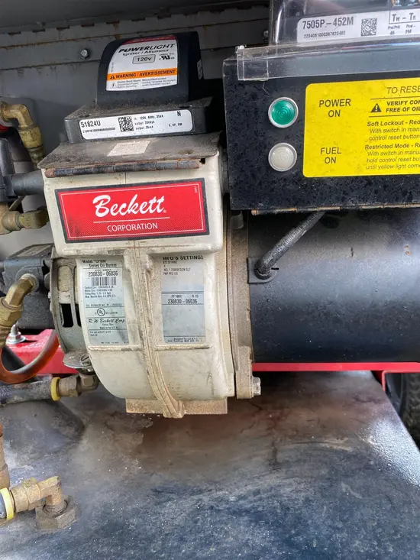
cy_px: 280
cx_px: 210
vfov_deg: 67.3
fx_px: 420
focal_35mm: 26
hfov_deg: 53.1
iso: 80
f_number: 1.8
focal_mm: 4.25
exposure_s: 1/121
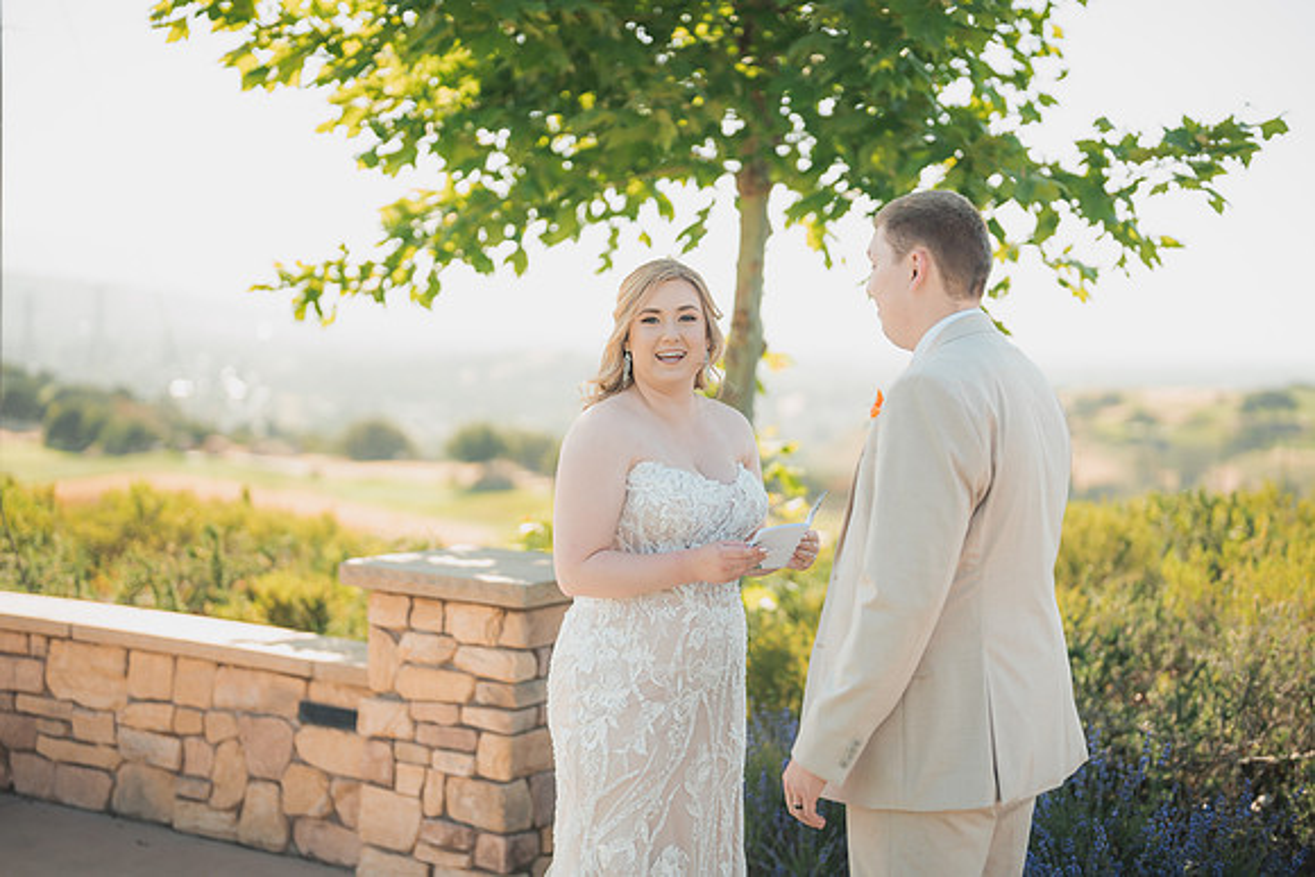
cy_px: 438
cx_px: 658
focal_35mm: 50
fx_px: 1827
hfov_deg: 39.6
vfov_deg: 27.0
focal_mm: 50
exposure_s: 1/1250
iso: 50
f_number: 1.4
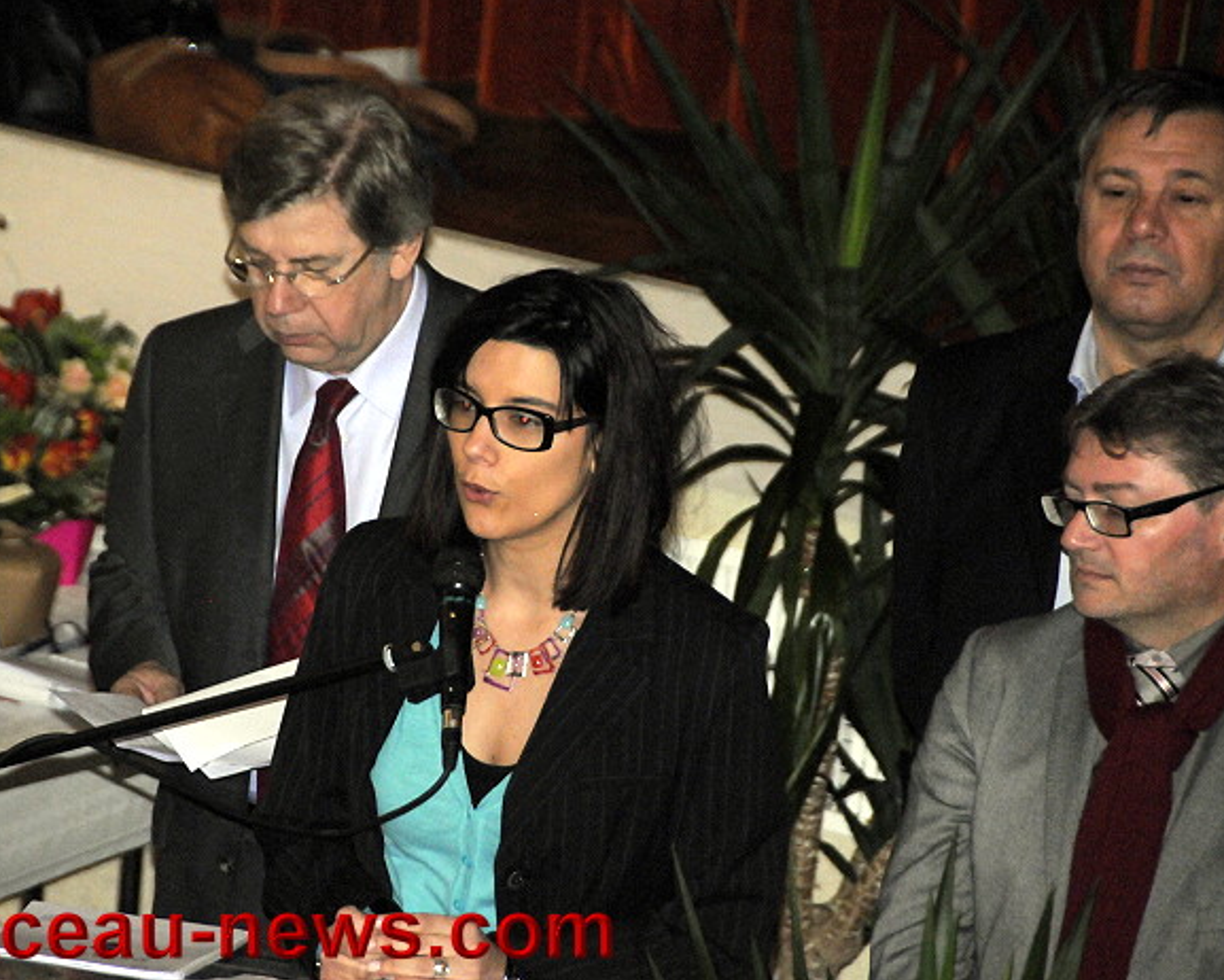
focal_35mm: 341
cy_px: 489
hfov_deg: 5.7
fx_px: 12357
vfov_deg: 4.5
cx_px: 530
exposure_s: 1/250
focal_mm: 200
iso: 3200
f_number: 5.6
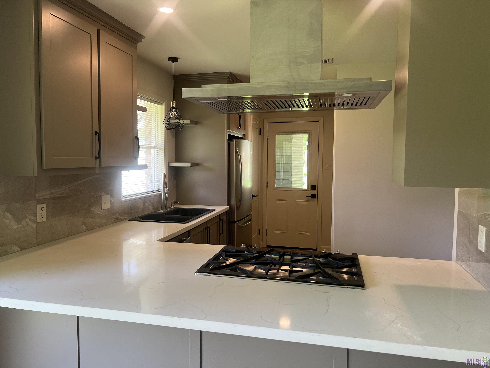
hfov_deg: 67.3
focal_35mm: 26
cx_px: 245
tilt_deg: -4.1
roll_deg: +0.0
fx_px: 368
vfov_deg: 53.1
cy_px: 184
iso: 64
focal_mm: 5.7
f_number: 1.5
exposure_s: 1/121
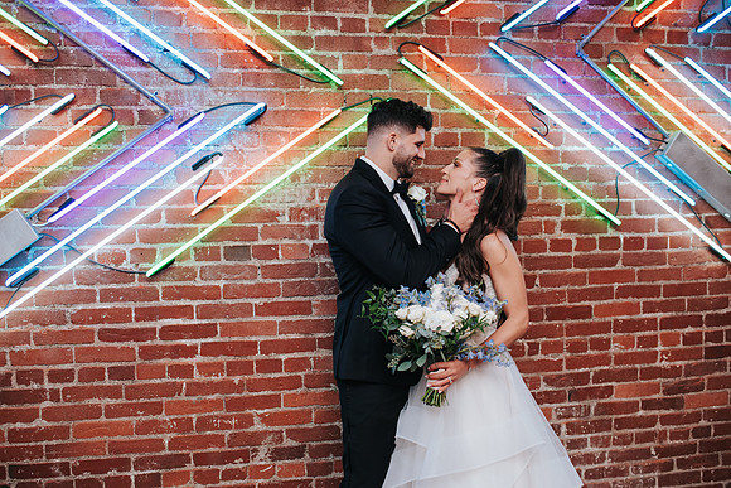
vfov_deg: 36.8
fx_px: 734
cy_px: 244
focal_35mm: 36
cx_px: 367
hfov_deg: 53.0
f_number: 2.8
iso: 640
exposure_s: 1/125
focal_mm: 35
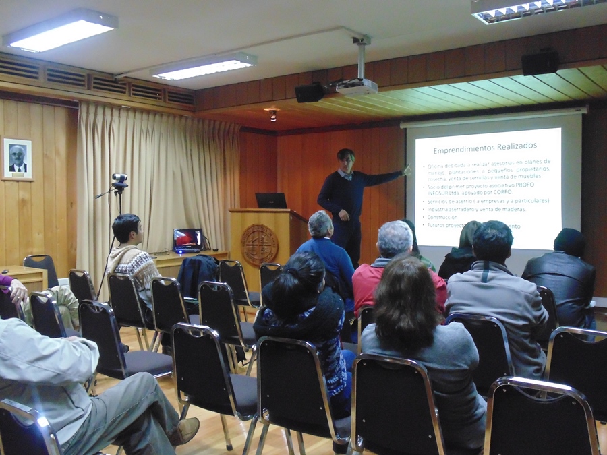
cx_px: 304
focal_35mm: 34
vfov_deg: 41.8
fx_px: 596
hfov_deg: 54.0
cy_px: 228
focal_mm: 6.2
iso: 800
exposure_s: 1/20
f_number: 3.4
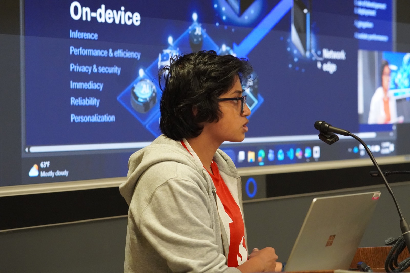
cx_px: 205
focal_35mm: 112
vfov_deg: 12.2
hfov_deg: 18.2
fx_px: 1281
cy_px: 136
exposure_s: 1/160
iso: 5000
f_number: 4
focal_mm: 75
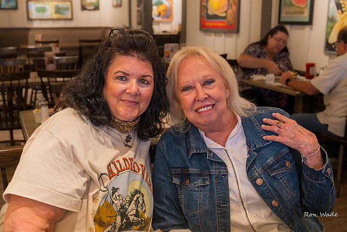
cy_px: 129
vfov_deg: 31.0
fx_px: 417
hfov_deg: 45.1
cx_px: 159
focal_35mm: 43
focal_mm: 31
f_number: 4
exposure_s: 1/160
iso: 5000
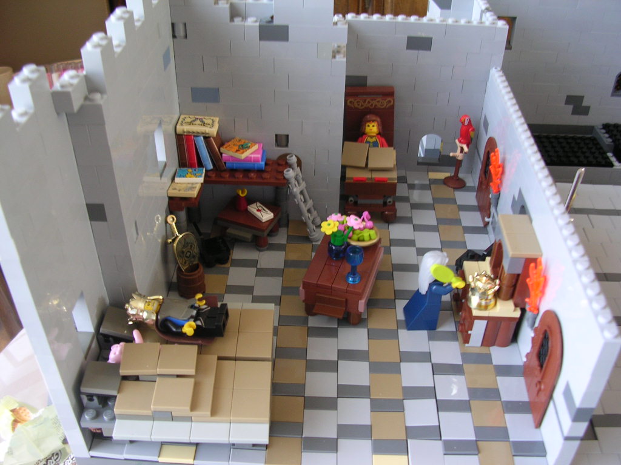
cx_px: 310
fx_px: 682
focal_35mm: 38
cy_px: 232
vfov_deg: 37.7
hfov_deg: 49.0
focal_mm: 5.8
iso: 100
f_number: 2.8
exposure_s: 1/6.4
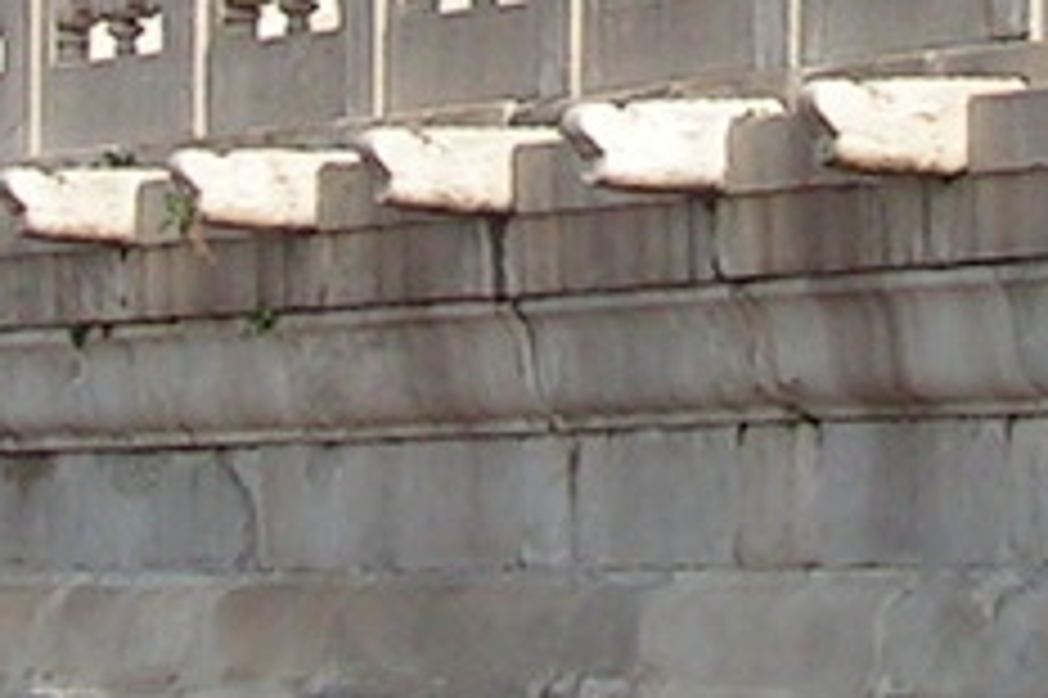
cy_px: -576
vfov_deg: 5.5
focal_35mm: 244
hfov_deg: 8.4
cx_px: 1066
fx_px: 7098
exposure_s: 1/400
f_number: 5.6
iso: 50
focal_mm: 6.3
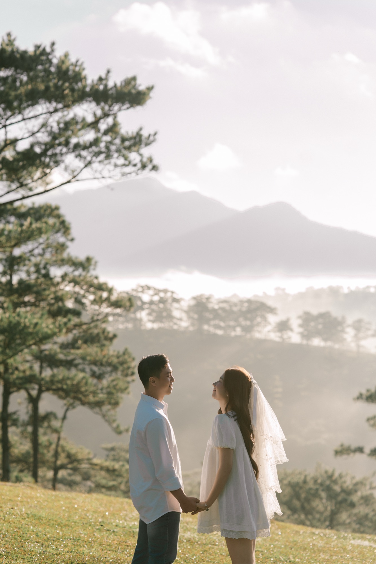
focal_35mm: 85
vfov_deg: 23.9
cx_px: 188
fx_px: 1332
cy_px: 282
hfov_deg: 16.1
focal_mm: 85
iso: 100
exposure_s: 1/500
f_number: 3.2
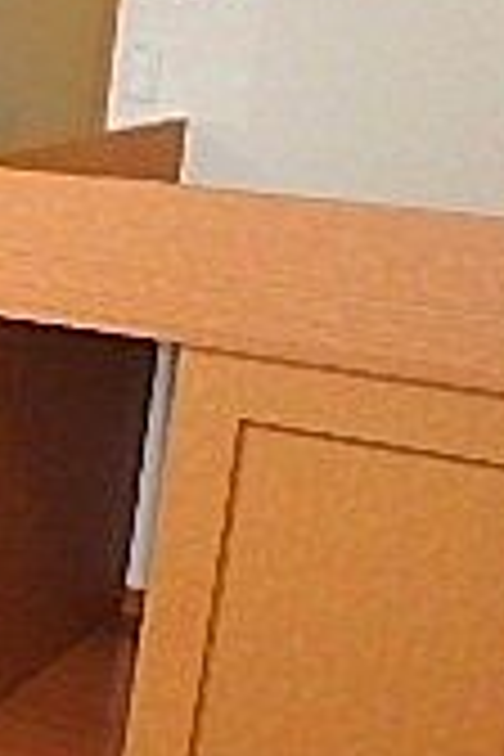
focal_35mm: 83
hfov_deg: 14.3
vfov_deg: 24.2
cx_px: -436
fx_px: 1743
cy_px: 585
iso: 250
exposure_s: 1/30
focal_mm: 3.7
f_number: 3.5
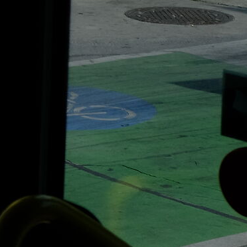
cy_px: -106
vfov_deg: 10.7
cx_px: -501
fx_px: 1284
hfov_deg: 8.9
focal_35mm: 159
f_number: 3.2
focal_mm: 19.6
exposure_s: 1/4000
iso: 250
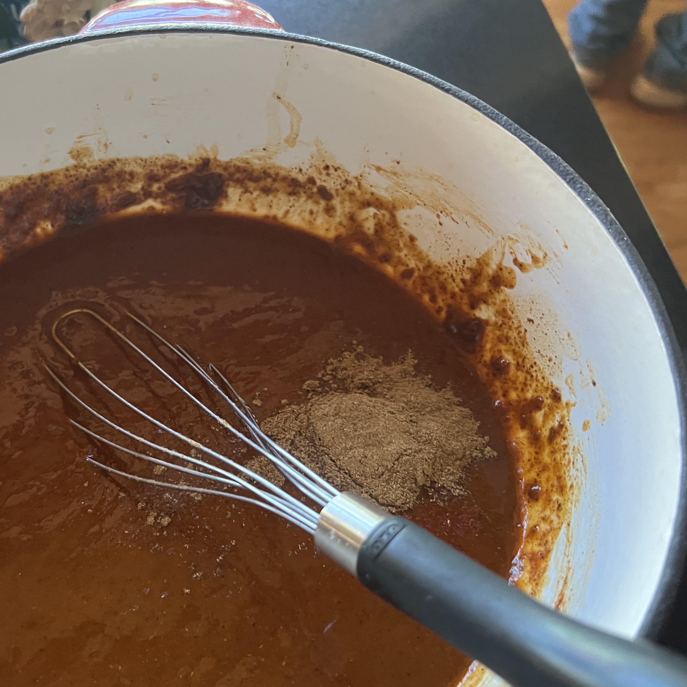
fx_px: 763
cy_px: 369
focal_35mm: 34
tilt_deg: -57.4
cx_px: 228
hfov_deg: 47.6
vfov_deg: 48.4
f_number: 1.5
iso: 500
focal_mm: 5.7
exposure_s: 1/40
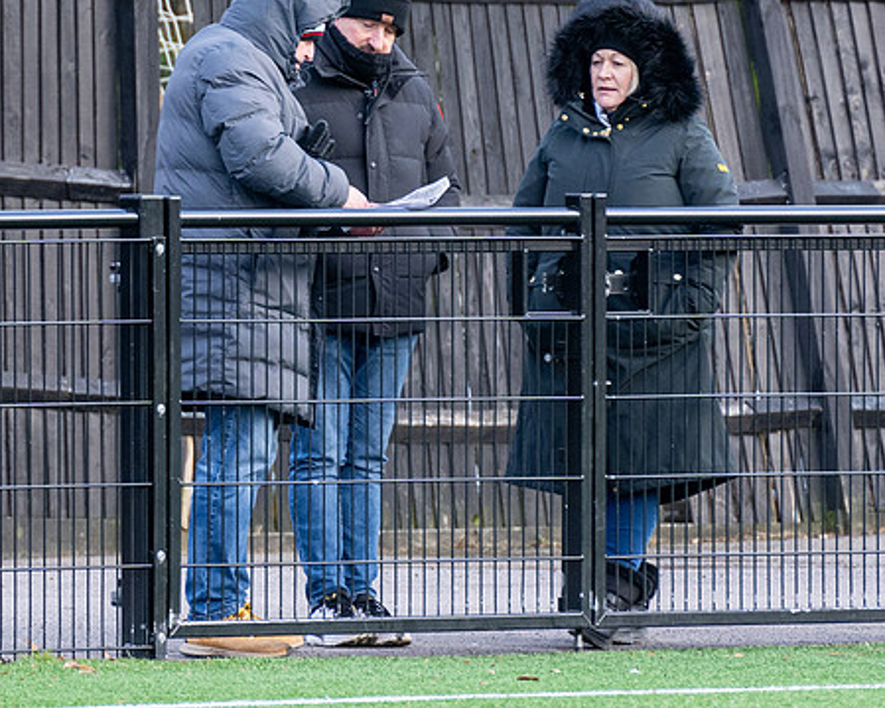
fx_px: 24485
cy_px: 269
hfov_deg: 2.1
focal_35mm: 935
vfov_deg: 1.7
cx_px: 506
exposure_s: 1/250
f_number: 4
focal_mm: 280
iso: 400
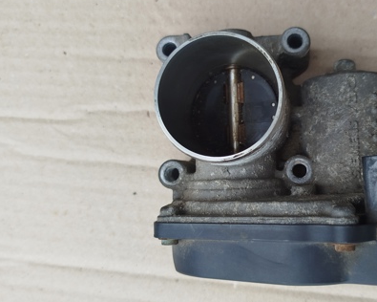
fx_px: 424
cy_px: 156
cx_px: 239
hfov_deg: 47.4
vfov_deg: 39.2
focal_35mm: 38
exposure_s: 1/277
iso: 50
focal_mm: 5.31
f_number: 1.7
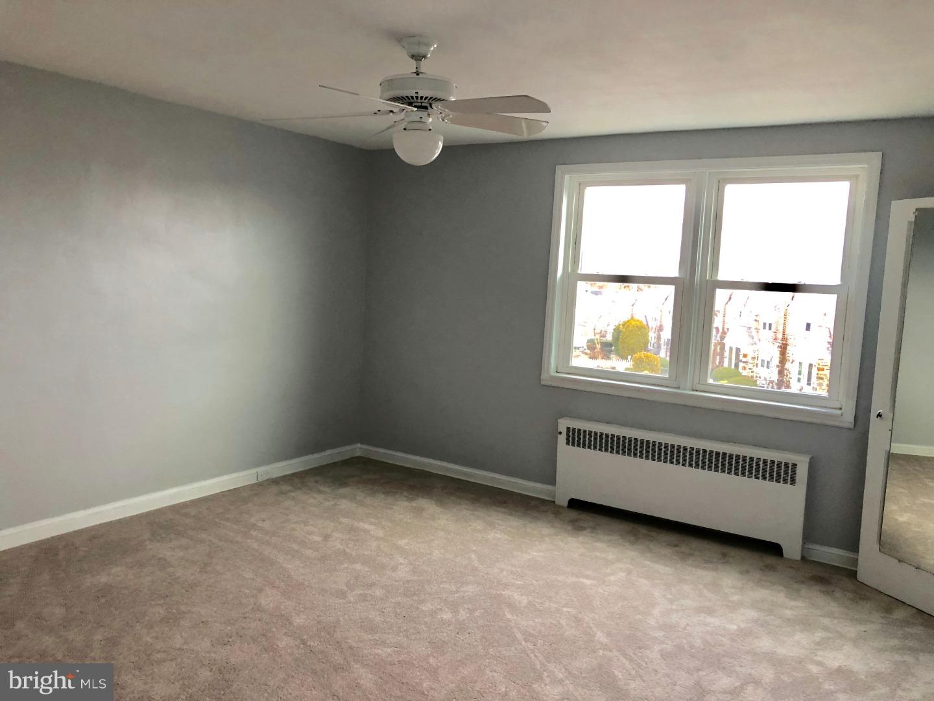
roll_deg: -2.3
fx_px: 755
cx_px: 467
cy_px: 350
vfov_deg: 49.7
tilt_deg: -3.3
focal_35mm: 28
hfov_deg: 63.4
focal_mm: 3.99
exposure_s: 1/30
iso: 40
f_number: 1.8
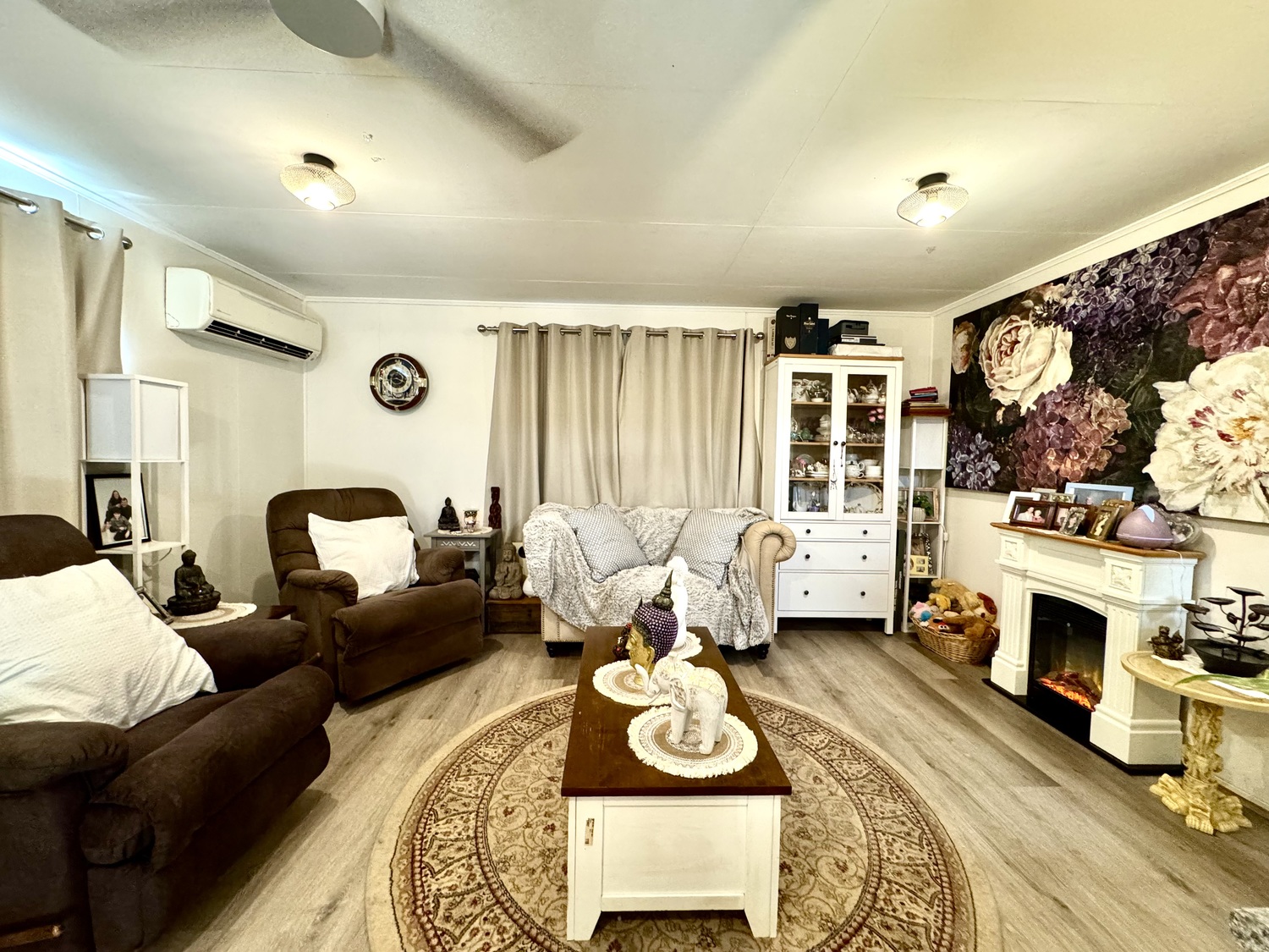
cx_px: 634
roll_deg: -0.2
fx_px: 513
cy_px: 476
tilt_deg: -3.0
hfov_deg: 102.1
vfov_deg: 85.7
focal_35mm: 14
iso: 500
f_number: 2.2
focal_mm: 2.22
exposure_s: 1/50
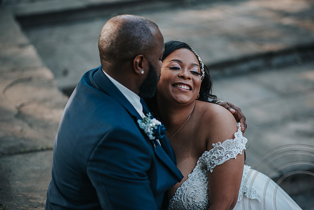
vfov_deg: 16.1
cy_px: 105
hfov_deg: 23.9
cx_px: 157
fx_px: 742
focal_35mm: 85
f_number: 2
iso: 320
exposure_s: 1/400
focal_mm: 85
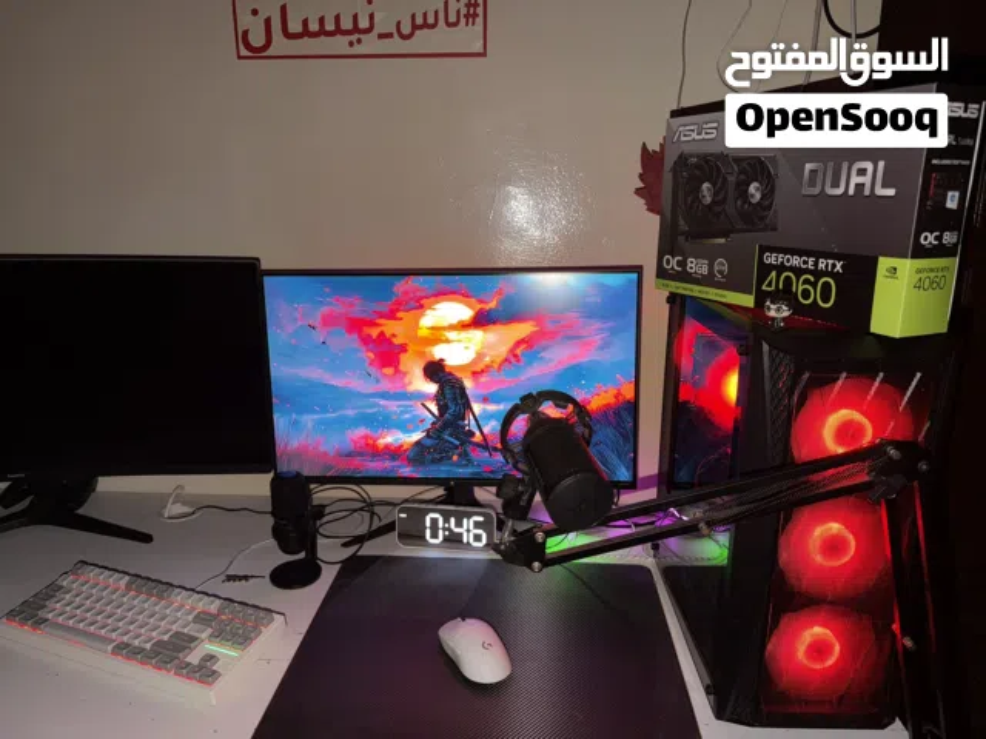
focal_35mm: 24
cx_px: 493
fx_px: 684
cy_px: 370
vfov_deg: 56.8
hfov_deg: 71.6
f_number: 1.78
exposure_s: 1/13
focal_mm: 6.76
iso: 125
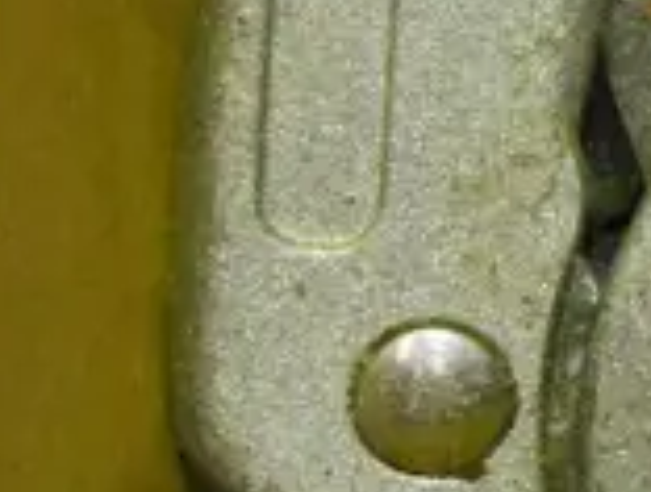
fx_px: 5678
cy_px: -6
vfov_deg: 5.0
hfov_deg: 6.1
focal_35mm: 301
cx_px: 1932
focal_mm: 23
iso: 3200
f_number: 4.9
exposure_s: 1/100
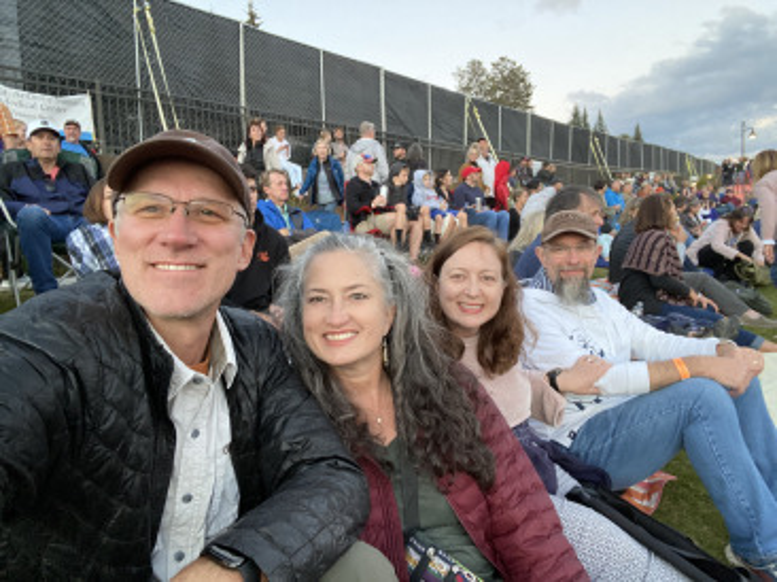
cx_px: 388
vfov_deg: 58.8
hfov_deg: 74.0
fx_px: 516
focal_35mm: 23
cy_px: 291
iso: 320
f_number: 2.2
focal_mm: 2.71
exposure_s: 1/60
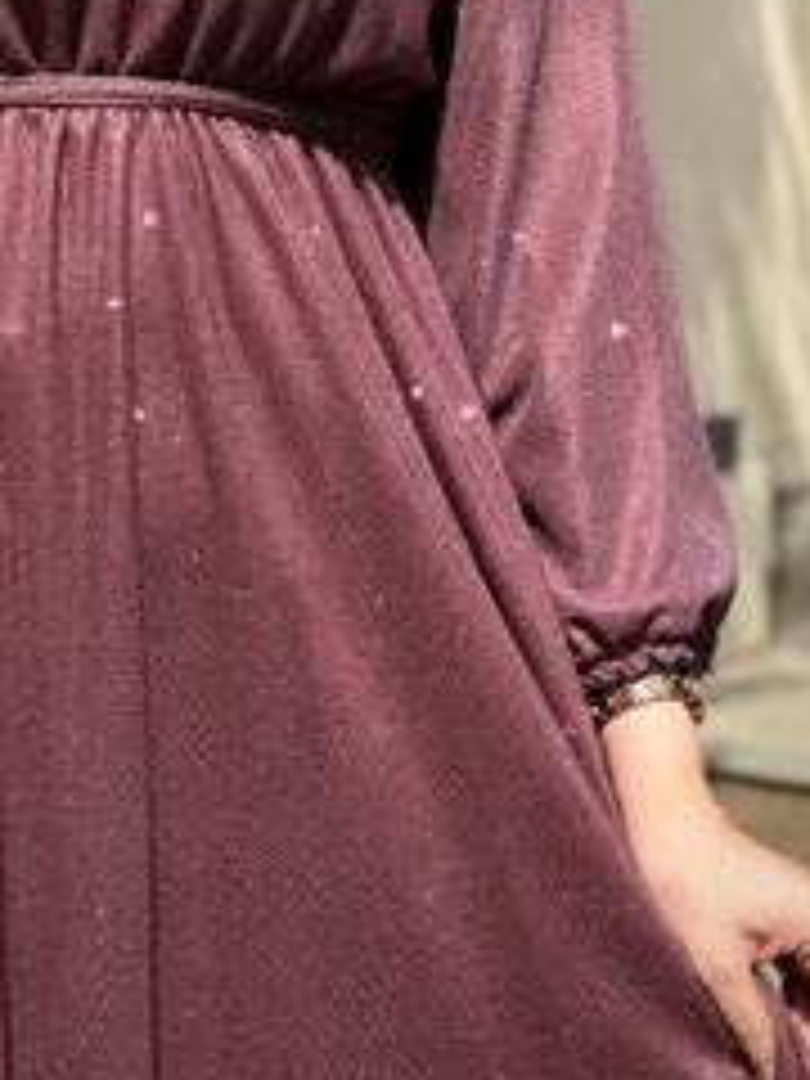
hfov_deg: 15.0
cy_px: 218
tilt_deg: -1.5
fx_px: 3058
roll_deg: -3.2
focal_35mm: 98
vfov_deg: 19.8
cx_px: 230
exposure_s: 1/772
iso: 20
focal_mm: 6.6
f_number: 2.8
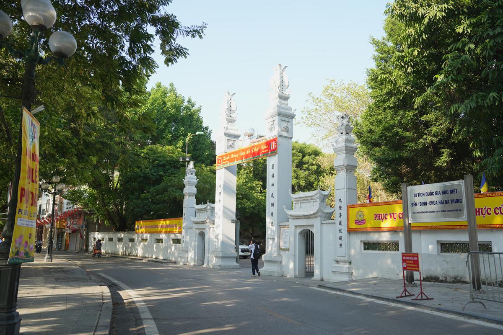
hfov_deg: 60.3
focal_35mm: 31
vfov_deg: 42.3
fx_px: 433
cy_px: 168
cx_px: 252
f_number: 2.8
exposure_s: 1/400
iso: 125
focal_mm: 31
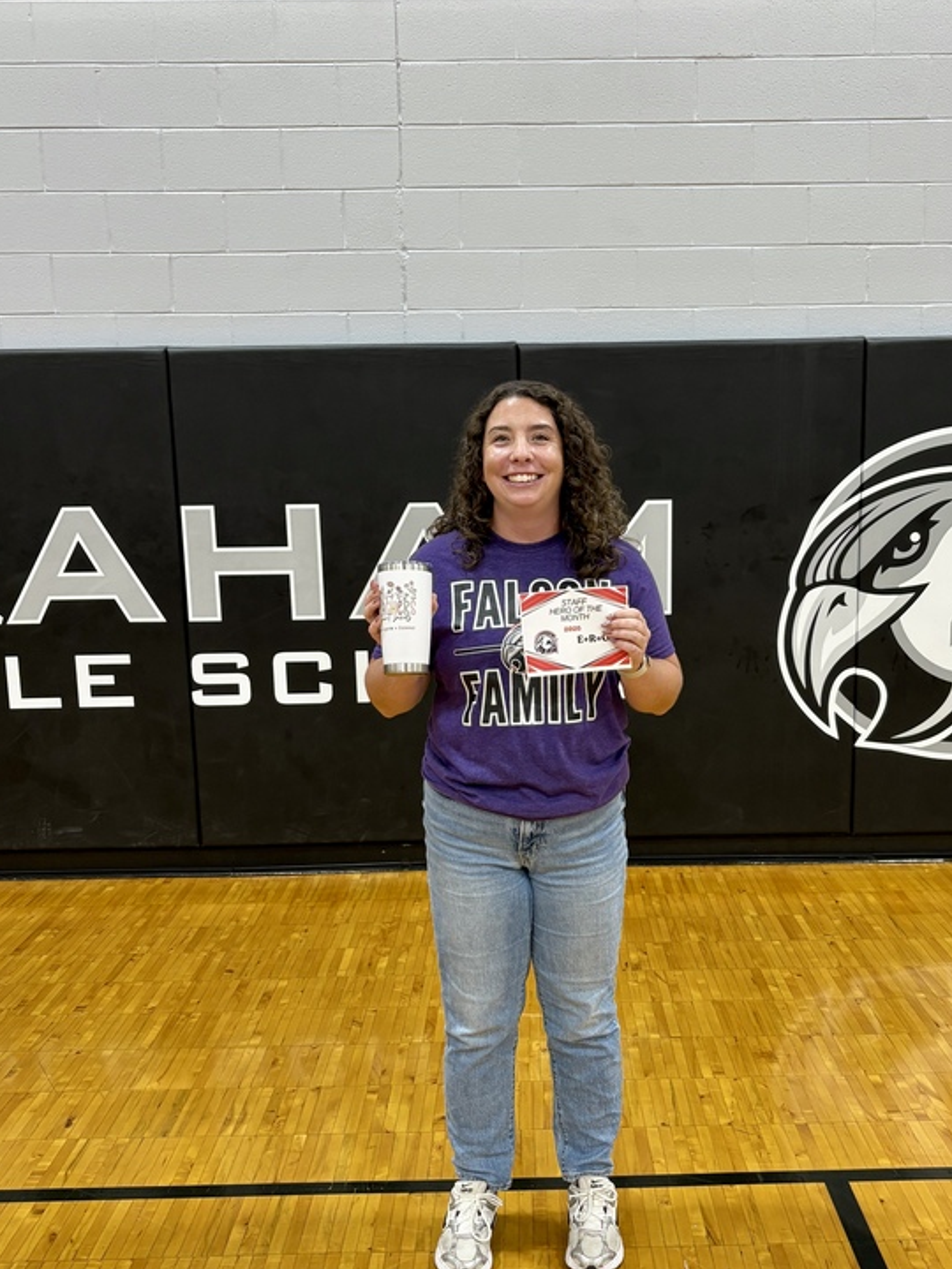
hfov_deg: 38.6
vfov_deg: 50.0
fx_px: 1357
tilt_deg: -10.0
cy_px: 716
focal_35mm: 37
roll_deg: +1.5
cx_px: 539
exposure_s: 1/62
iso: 125
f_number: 1.6
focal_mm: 5.96
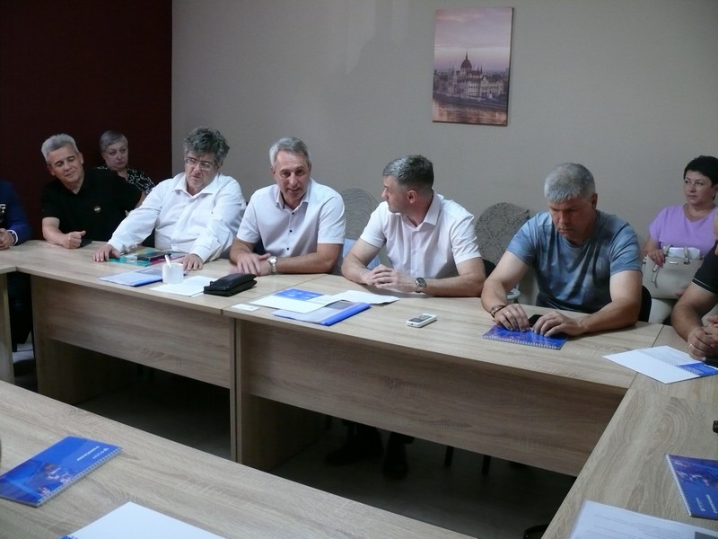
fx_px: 726
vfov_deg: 40.7
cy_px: 270
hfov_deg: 52.6
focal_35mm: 35
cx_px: 359
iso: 400
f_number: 2.8
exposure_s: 1/40
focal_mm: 7.4
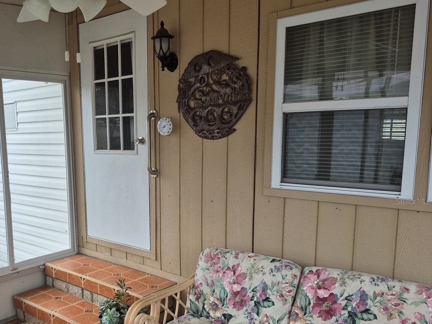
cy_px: 201
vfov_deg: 42.6
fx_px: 412
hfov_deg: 53.5
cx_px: 123
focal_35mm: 33
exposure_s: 1/369
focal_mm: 5.4
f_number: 1.8
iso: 25
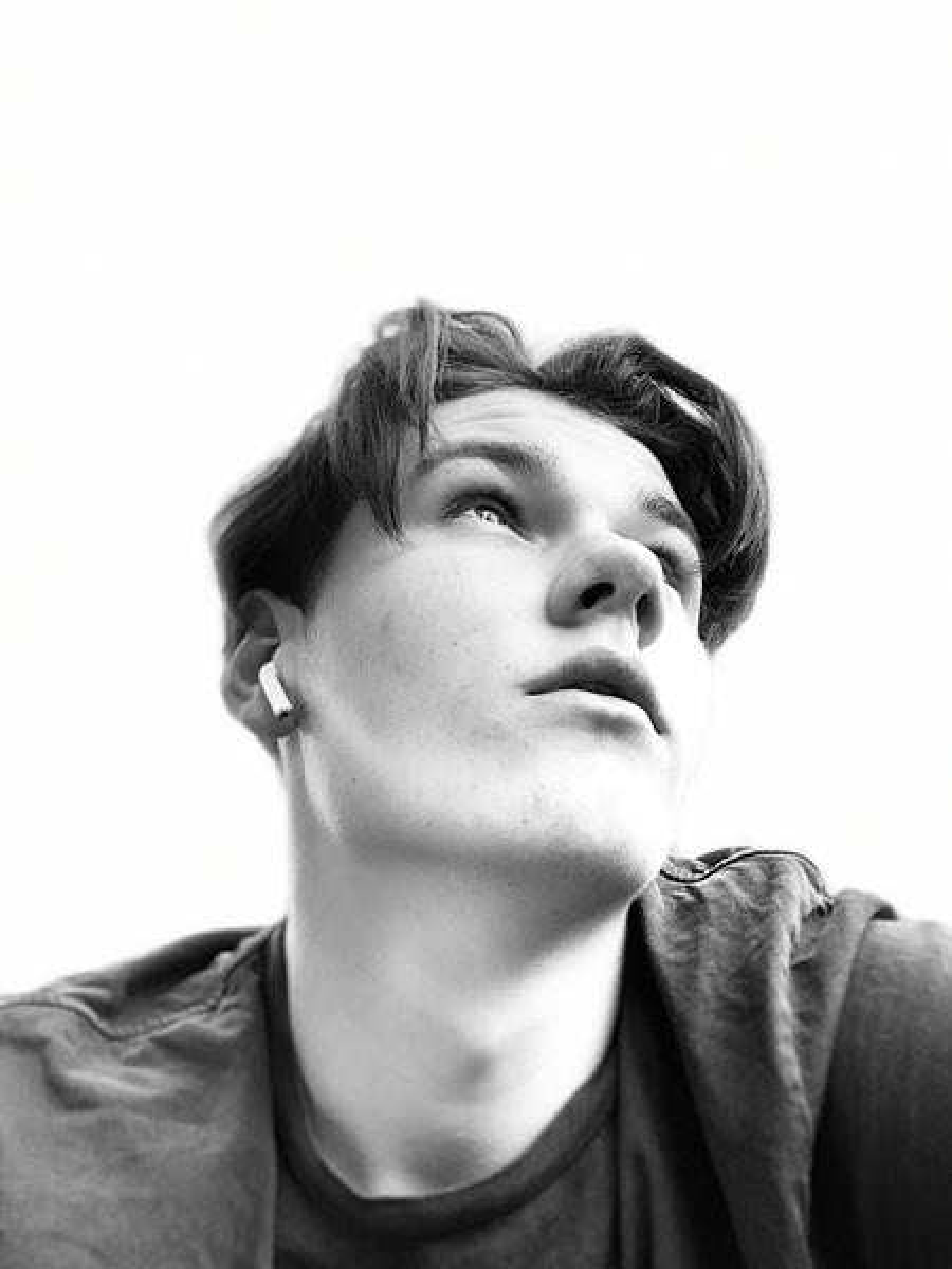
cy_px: 634
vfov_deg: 56.8
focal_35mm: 32
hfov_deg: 44.2
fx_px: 1173
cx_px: 476
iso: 64
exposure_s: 1/87
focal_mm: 2.87
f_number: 2.2
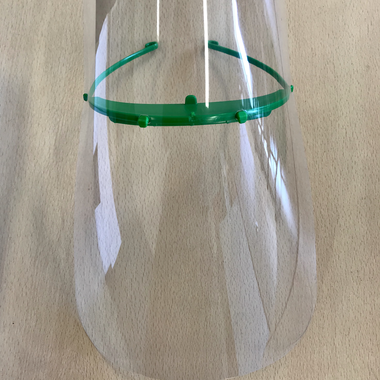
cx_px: 185
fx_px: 422
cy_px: 166
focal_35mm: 34
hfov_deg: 48.4
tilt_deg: -82.0
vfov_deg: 48.3
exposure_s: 1/50
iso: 20
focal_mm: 3.99
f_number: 1.8
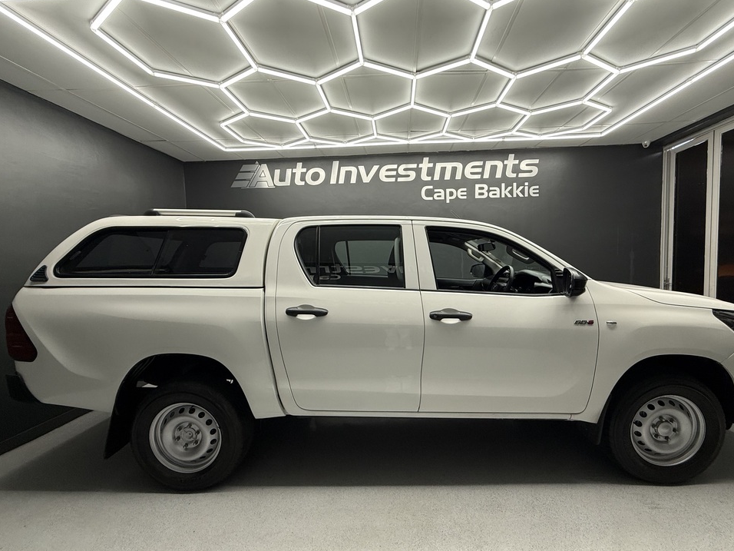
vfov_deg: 81.7
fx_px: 318
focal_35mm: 15
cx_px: 389
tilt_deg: -3.0
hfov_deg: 98.1
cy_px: 280
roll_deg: +1.3
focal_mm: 2.22
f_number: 2.2
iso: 125
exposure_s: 1/100
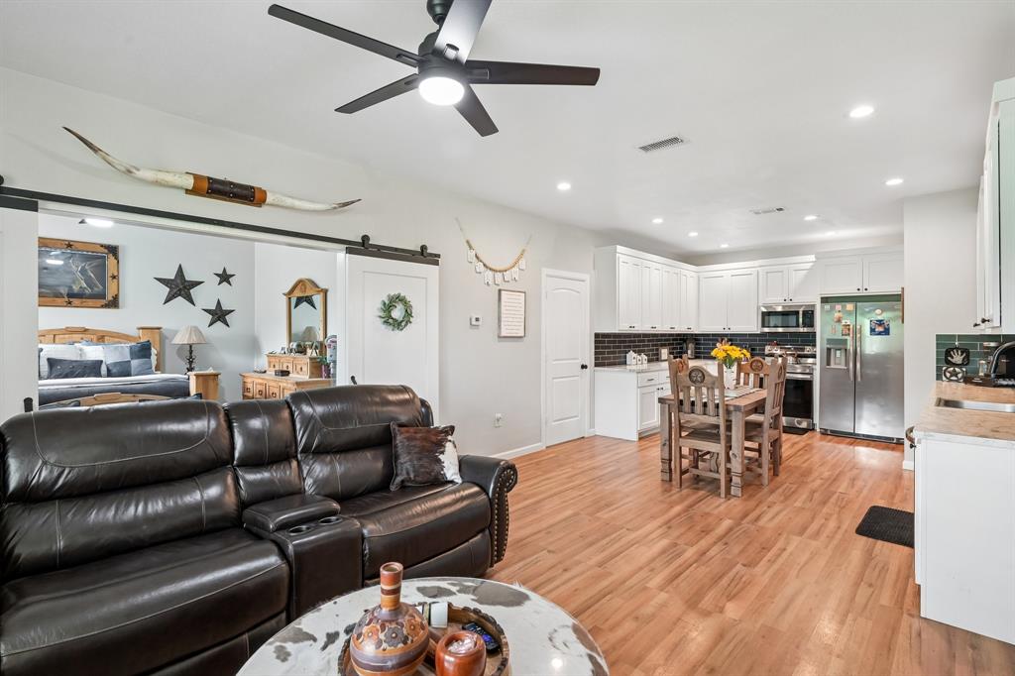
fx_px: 479
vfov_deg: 70.4
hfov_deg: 93.3
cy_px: 338
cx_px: 508
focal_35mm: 17
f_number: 8
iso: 400
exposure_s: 1/6
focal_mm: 17
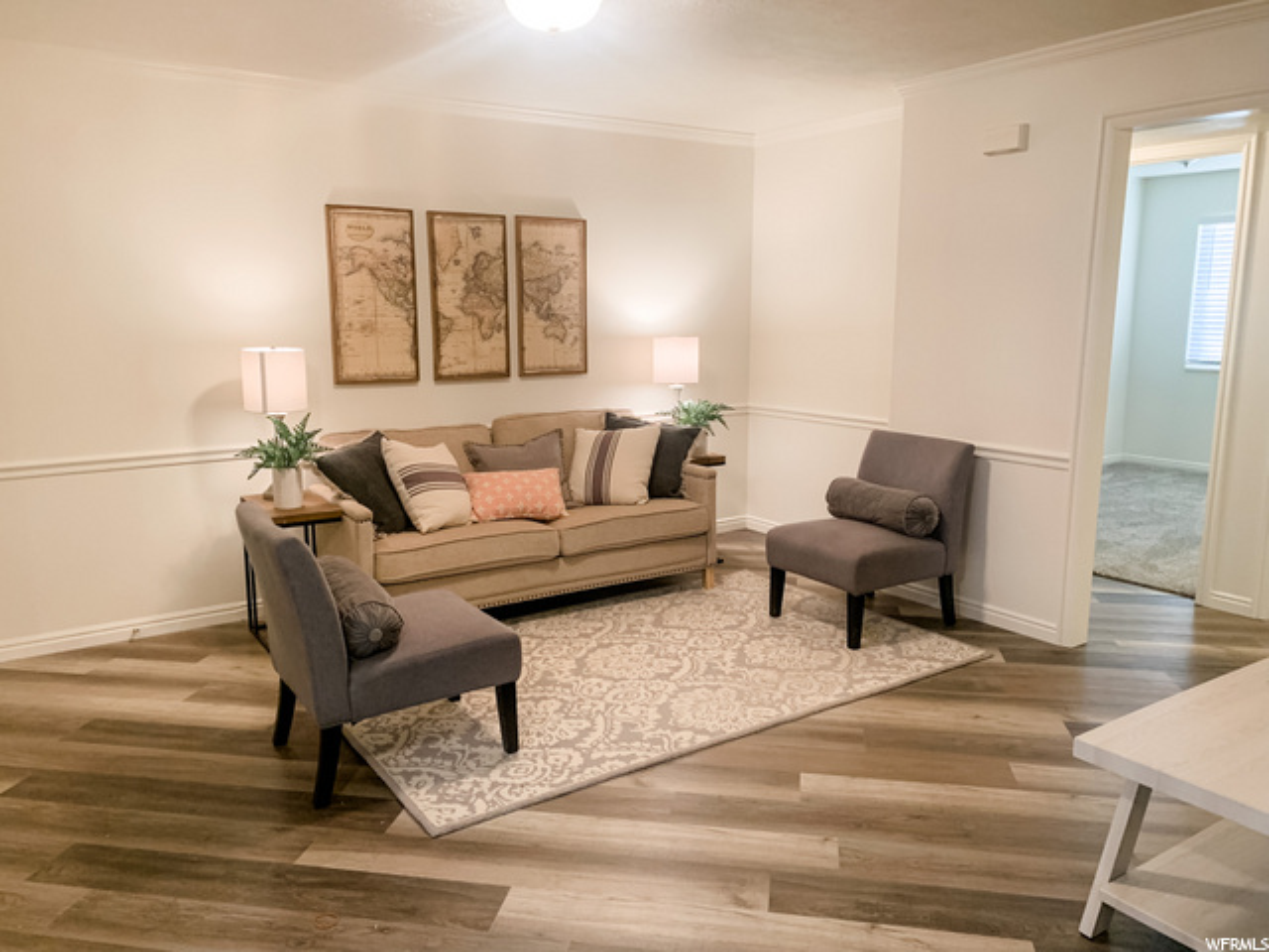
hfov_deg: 67.3
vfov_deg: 53.1
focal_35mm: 26
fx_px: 953
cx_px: 634
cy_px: 476
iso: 200
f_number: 1.8
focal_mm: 4.25
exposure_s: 1/60
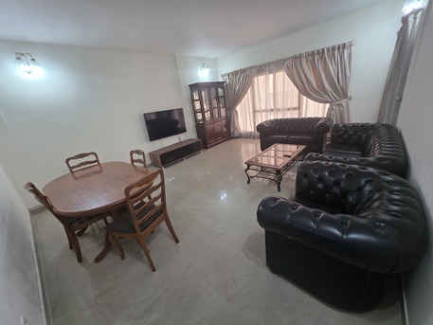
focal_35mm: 13
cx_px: 216
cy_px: 162
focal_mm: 2.2
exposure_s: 1/100
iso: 160
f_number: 1.9
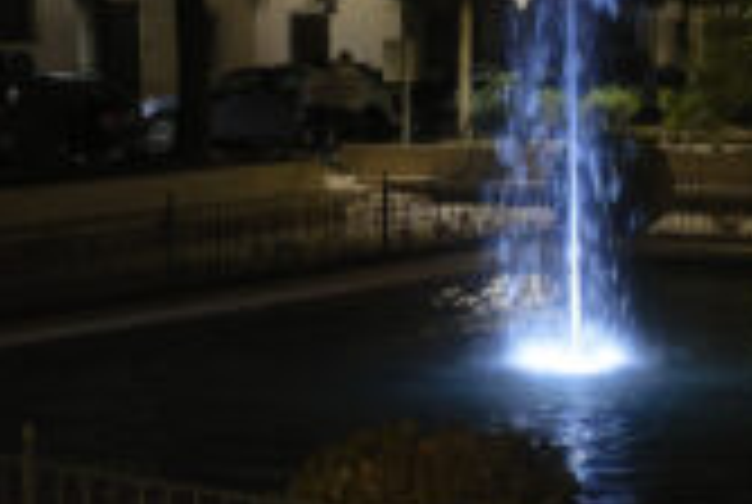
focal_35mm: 115
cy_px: 101
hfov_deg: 17.7
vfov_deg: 11.9
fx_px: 2408
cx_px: 554
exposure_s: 1/60
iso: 12800
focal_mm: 27.5
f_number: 8
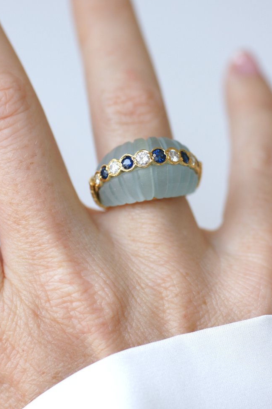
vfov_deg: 15.8
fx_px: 1473
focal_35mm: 130
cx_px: 151
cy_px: 166
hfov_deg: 10.5
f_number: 3.2
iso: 200
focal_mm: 70
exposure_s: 1/125
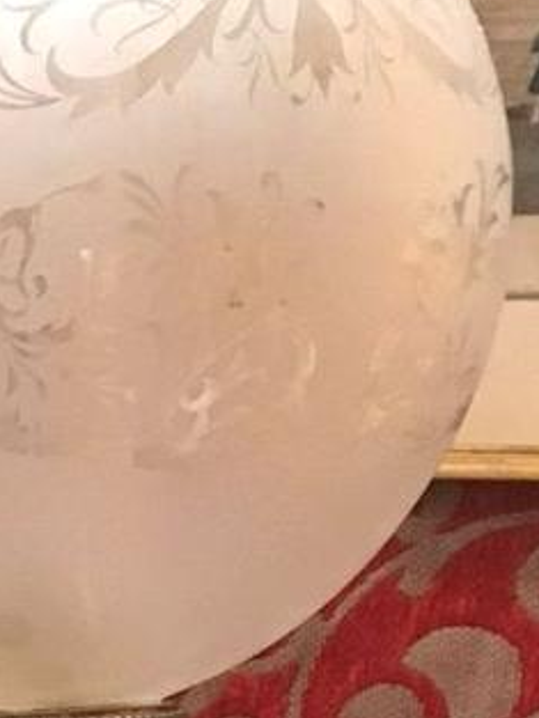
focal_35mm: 178
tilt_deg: -16.0
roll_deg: -1.0
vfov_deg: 10.1
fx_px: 3693
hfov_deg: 7.6
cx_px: -922
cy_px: 1542
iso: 160
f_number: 2.2
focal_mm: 4.15
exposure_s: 1/33
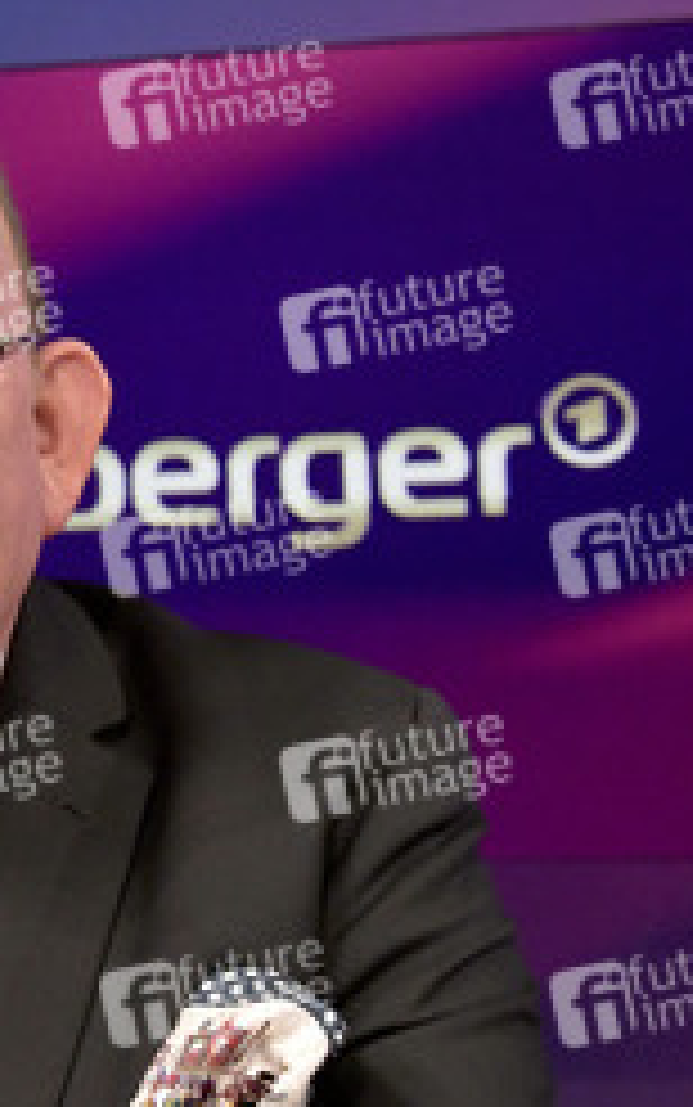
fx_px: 2143
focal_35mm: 71
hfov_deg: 17.4
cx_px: -173
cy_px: 657
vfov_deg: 28.9
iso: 2500
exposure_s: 1/250
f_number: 6.3
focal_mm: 38
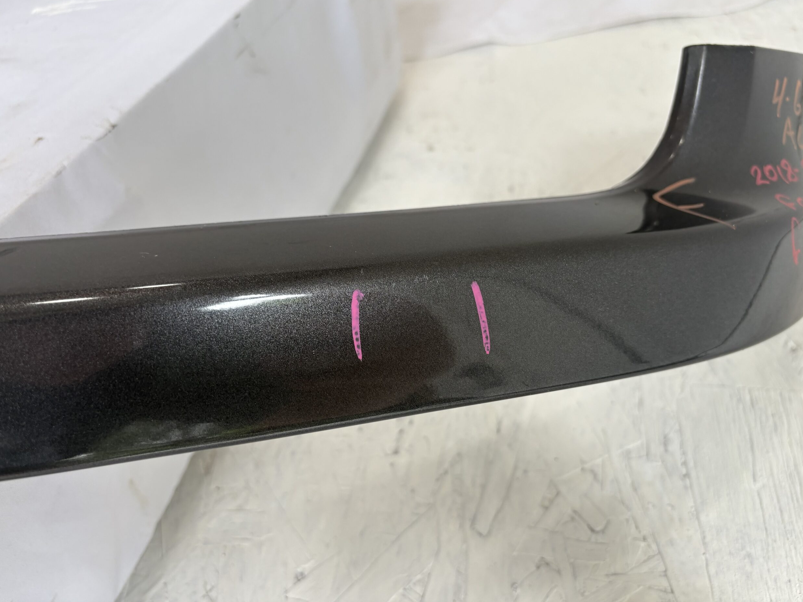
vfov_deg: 51.4
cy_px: 293
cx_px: 411
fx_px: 626
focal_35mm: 27
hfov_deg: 65.3
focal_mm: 5.96
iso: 32
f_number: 1.6
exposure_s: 1/122
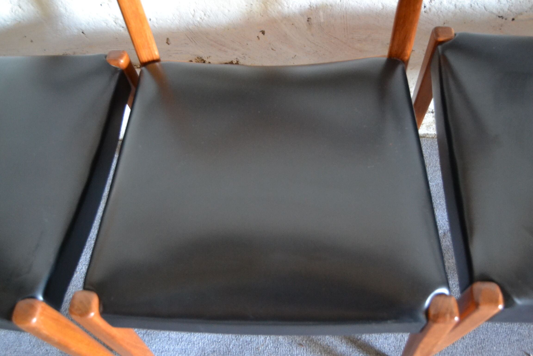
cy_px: 178
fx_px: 489
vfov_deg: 40.0
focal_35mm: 33
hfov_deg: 57.2
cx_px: 266
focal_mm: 22
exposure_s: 1/25
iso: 3200
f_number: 3.5
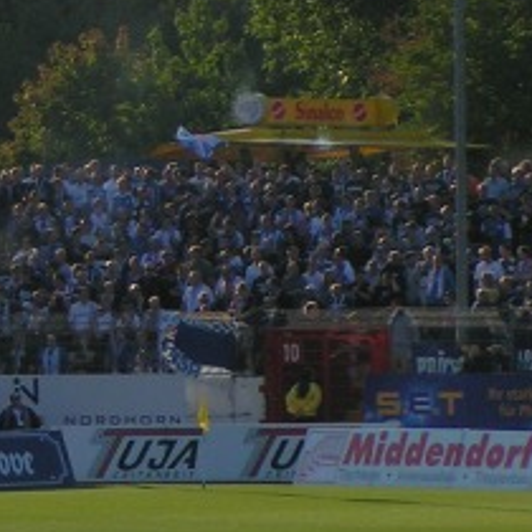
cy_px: 30
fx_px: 7964
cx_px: -471
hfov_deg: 3.8
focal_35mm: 458
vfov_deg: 3.8
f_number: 3.5
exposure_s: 1/1000
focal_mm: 20.9
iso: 50
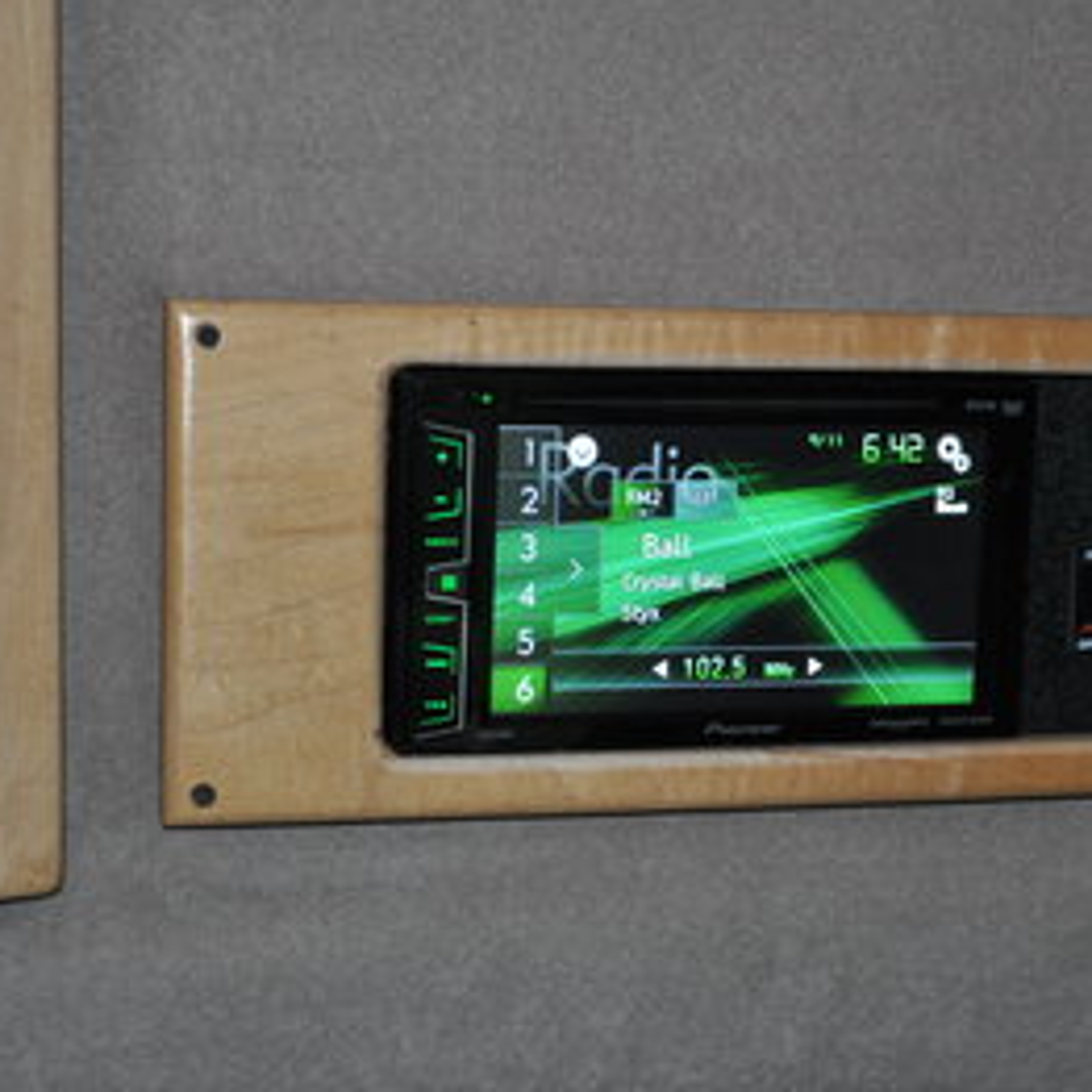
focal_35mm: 74
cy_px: 546
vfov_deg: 23.4
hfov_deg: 23.3
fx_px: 2641
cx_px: 729
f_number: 5
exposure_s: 1/60
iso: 800
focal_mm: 38
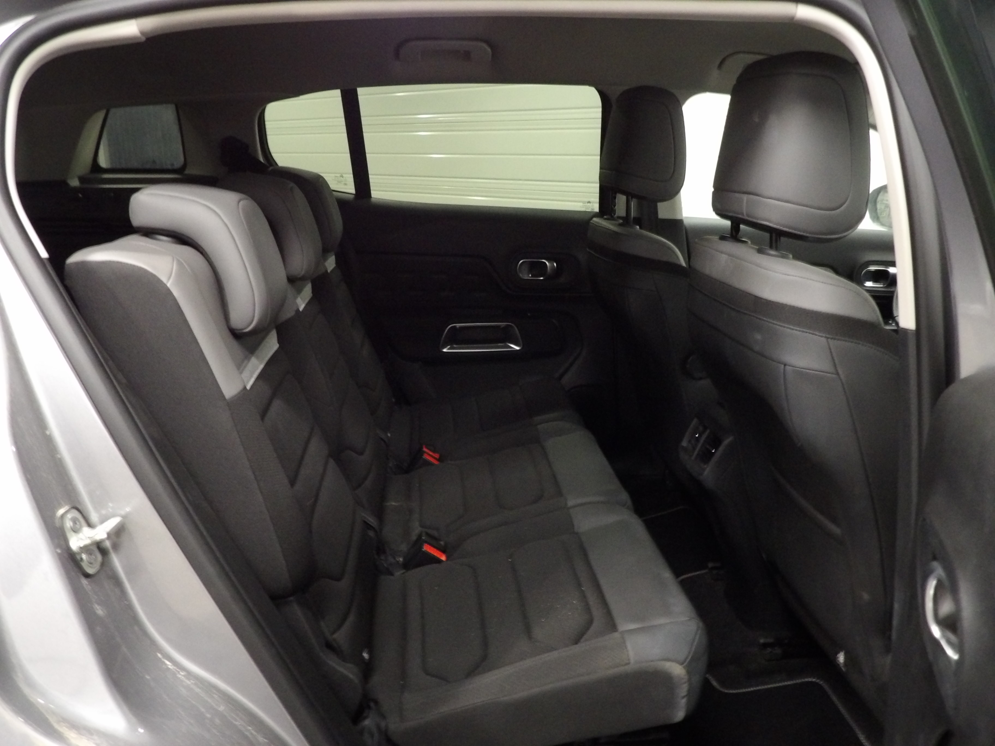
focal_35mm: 28
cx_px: 498
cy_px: 373
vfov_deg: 49.7
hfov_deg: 63.4
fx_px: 805
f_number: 3.4
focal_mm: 5
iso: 800
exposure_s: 1/11
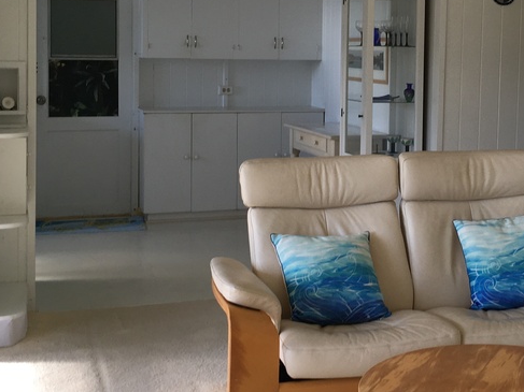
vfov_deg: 23.8
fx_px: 923
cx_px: 402
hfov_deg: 31.1
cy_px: 104
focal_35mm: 61
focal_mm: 4.15
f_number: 2.2
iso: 25
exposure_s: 1/60
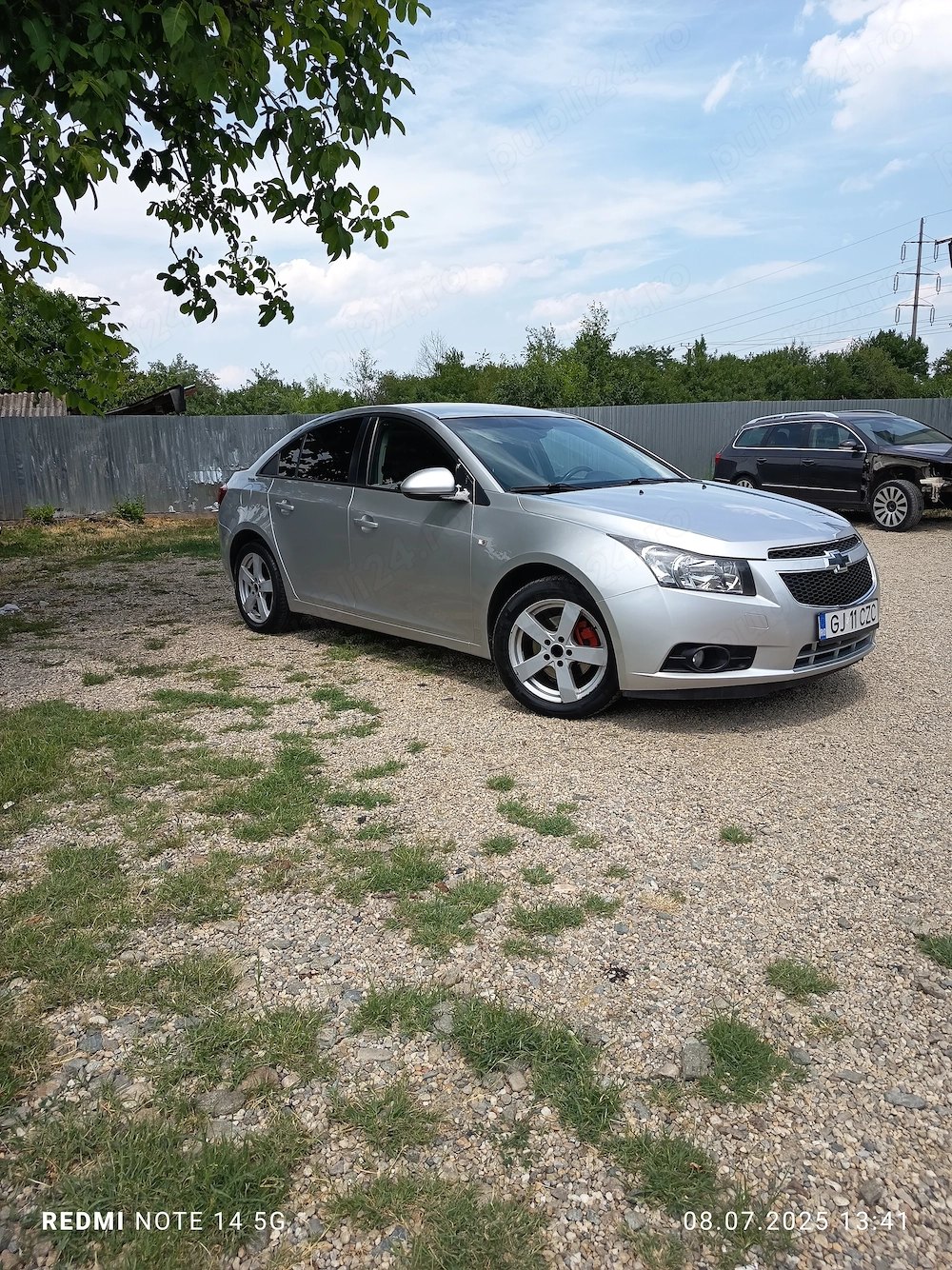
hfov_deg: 56.8
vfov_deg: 71.6
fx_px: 880
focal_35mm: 24
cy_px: 635
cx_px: 476
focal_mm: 5.27
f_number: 1.7
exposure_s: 1/411
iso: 50
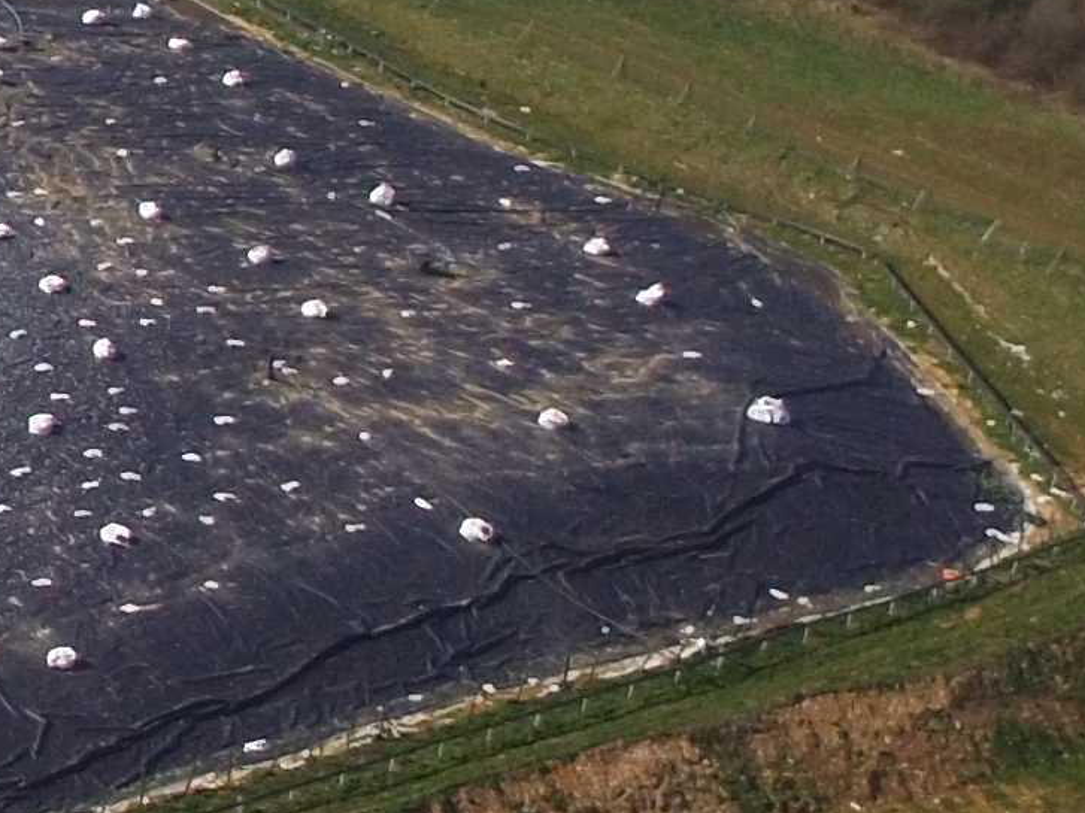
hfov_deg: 14.2
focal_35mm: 110
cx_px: -1239
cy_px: 1
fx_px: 3447
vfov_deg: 13.3
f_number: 2.8
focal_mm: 3.61
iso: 100
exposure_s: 1/1597
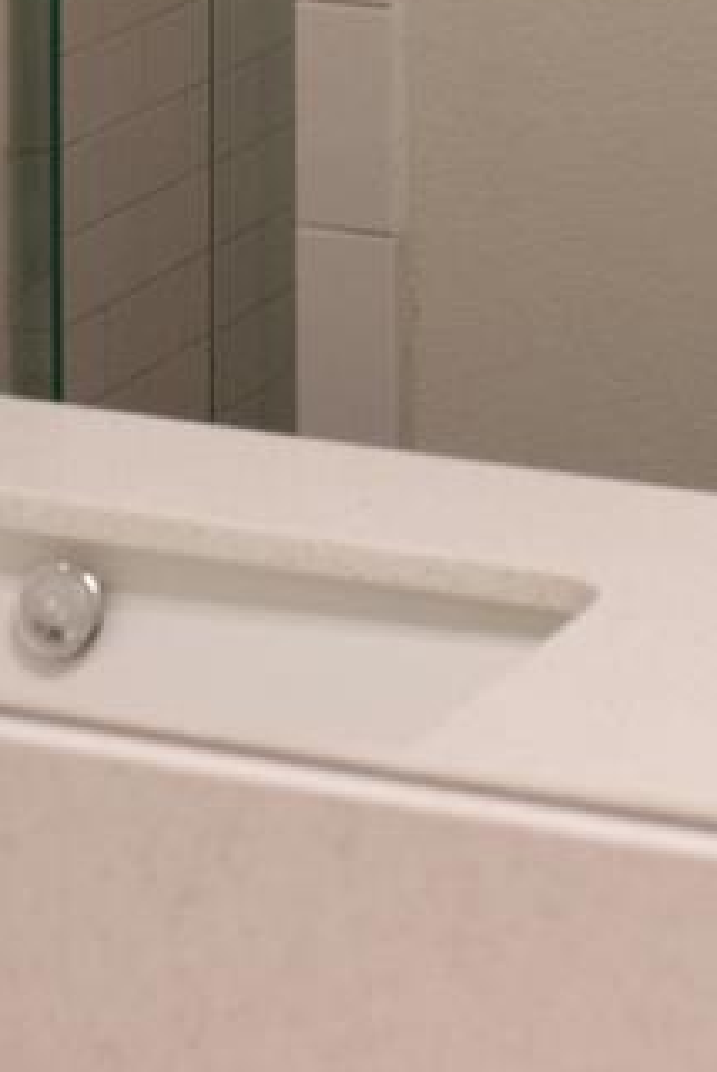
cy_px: -693
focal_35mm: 168
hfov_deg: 8.2
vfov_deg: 11.5
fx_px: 5008
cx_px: 213
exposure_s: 1/200
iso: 1250
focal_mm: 35
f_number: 4
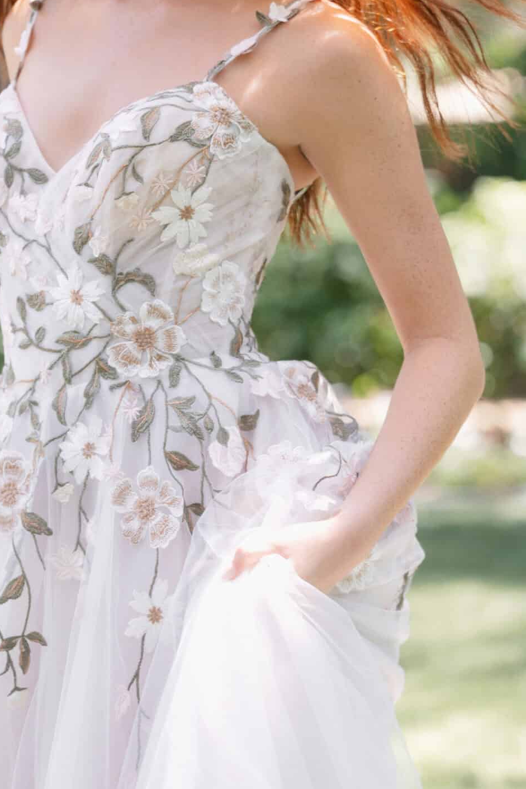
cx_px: 185
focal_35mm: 176
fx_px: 3856
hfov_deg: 7.8
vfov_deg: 11.7
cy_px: 299
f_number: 2.8
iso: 250
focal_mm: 97
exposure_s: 1/250
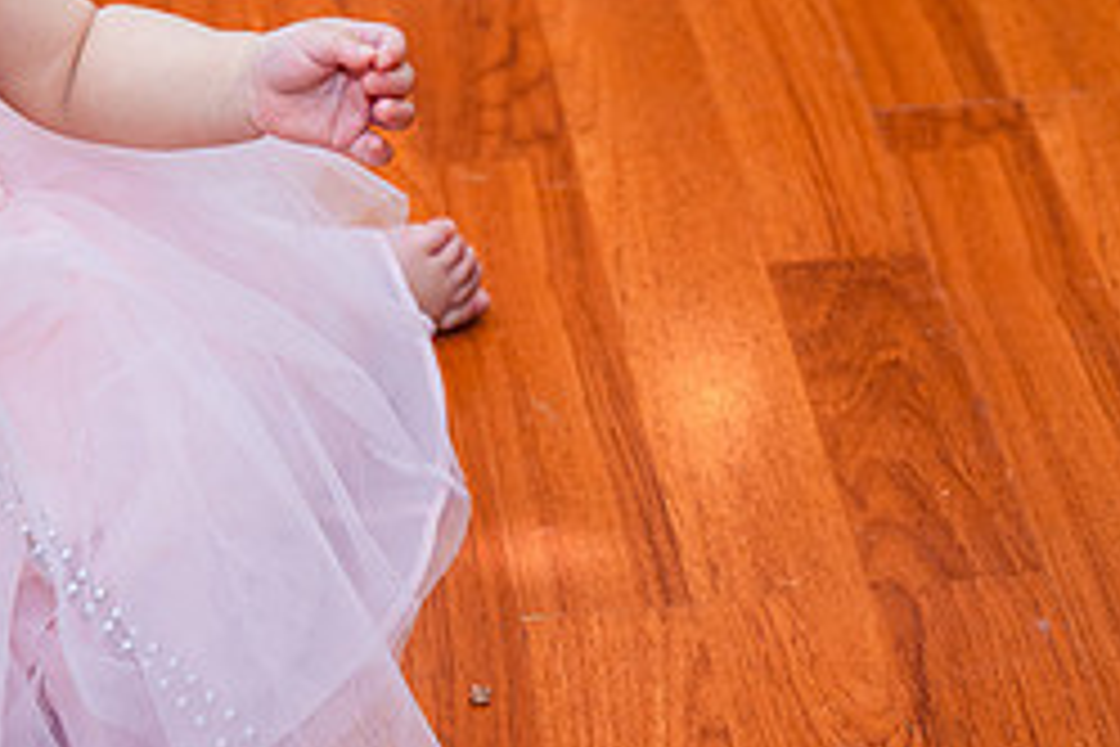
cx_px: 310
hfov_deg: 13.6
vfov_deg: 9.1
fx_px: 4697
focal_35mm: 151
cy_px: 94
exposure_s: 1/200
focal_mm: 58
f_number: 4
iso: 1600
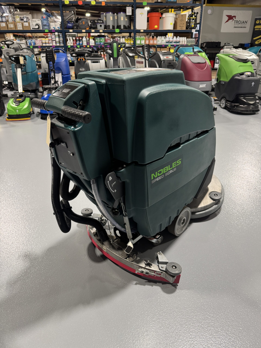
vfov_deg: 71.6
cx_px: 130
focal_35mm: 24
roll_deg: +1.2
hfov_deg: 56.8
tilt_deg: -27.2
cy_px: 174
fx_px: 241
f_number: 1.78
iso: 160
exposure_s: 1/60
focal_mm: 6.76
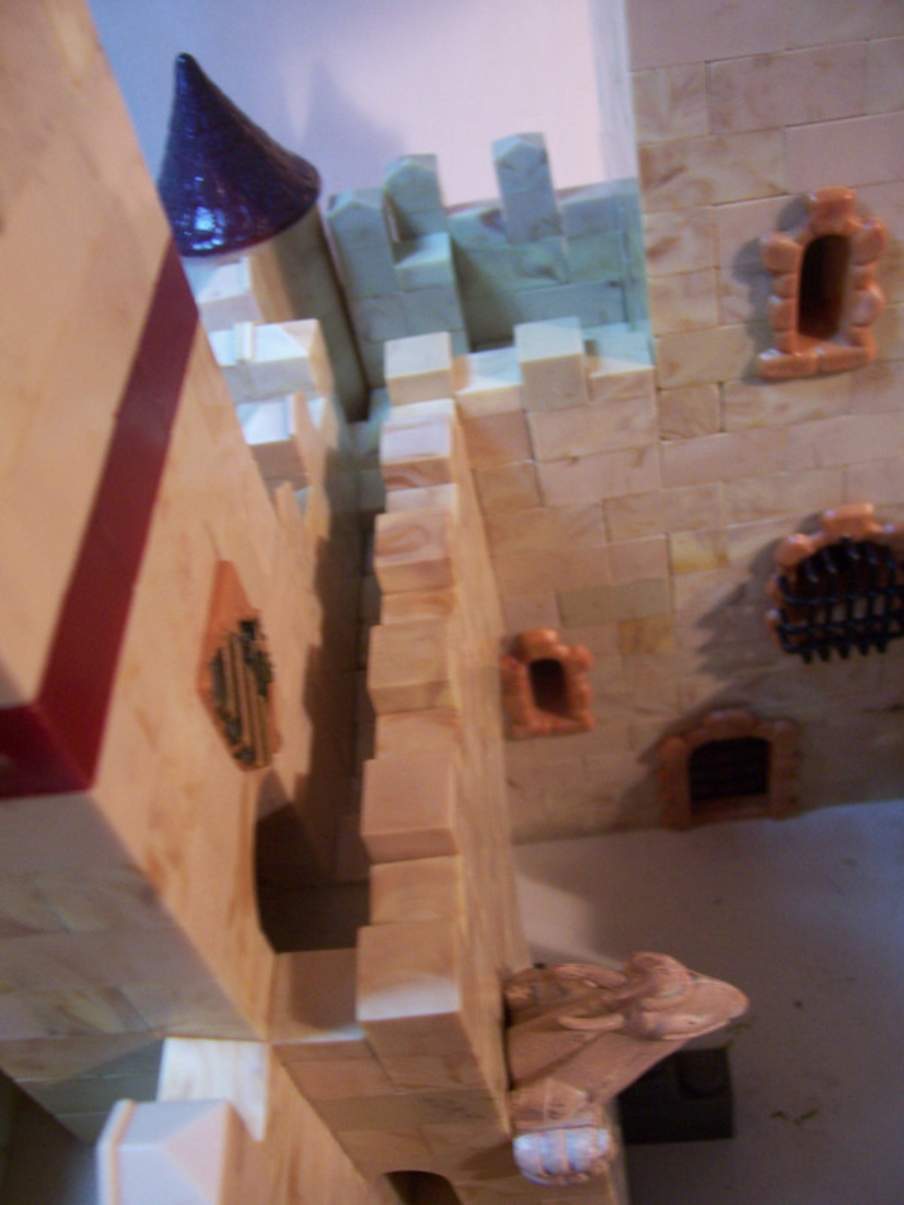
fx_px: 1184
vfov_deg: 54.0
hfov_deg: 41.8
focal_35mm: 34
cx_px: 452
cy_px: 602
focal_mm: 5.6
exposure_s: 1/30
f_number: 2.7
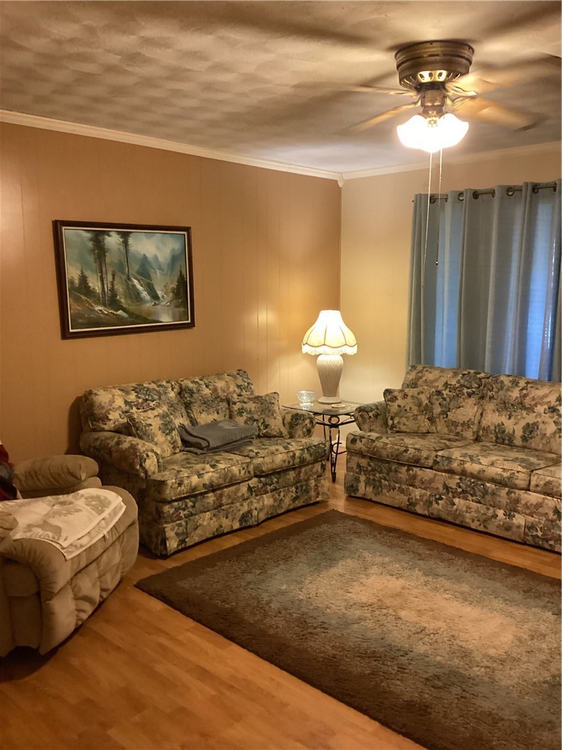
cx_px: 281
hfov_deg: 45.4
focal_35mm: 31
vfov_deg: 58.4
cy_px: 375
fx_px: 671
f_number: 2.4
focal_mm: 3.3
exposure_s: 1/40
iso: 400
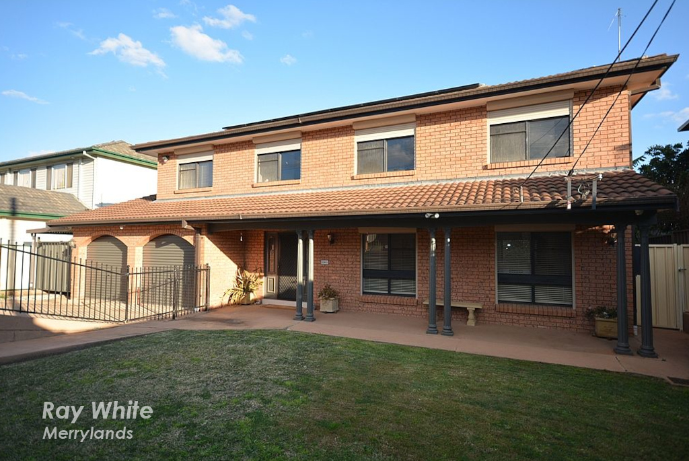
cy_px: 230
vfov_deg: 77.5
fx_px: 287
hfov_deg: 100.3
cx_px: 344
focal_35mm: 15
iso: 220
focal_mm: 10
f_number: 4
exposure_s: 1/60
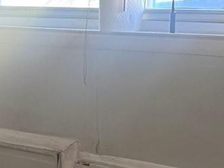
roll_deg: +0.6
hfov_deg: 12.2
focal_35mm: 148
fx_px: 958
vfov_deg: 10.0
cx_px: -183
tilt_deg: -7.4
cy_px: 80
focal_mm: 6.76
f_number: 1.78
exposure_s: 1/60
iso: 250
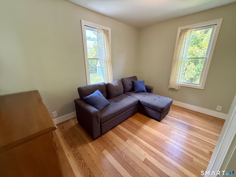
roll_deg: -0.3
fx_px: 95
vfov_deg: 85.7
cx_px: 118
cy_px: 88
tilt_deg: -16.4
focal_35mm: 14
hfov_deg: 102.1
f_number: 2.2
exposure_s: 1/120
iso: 500
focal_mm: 2.22
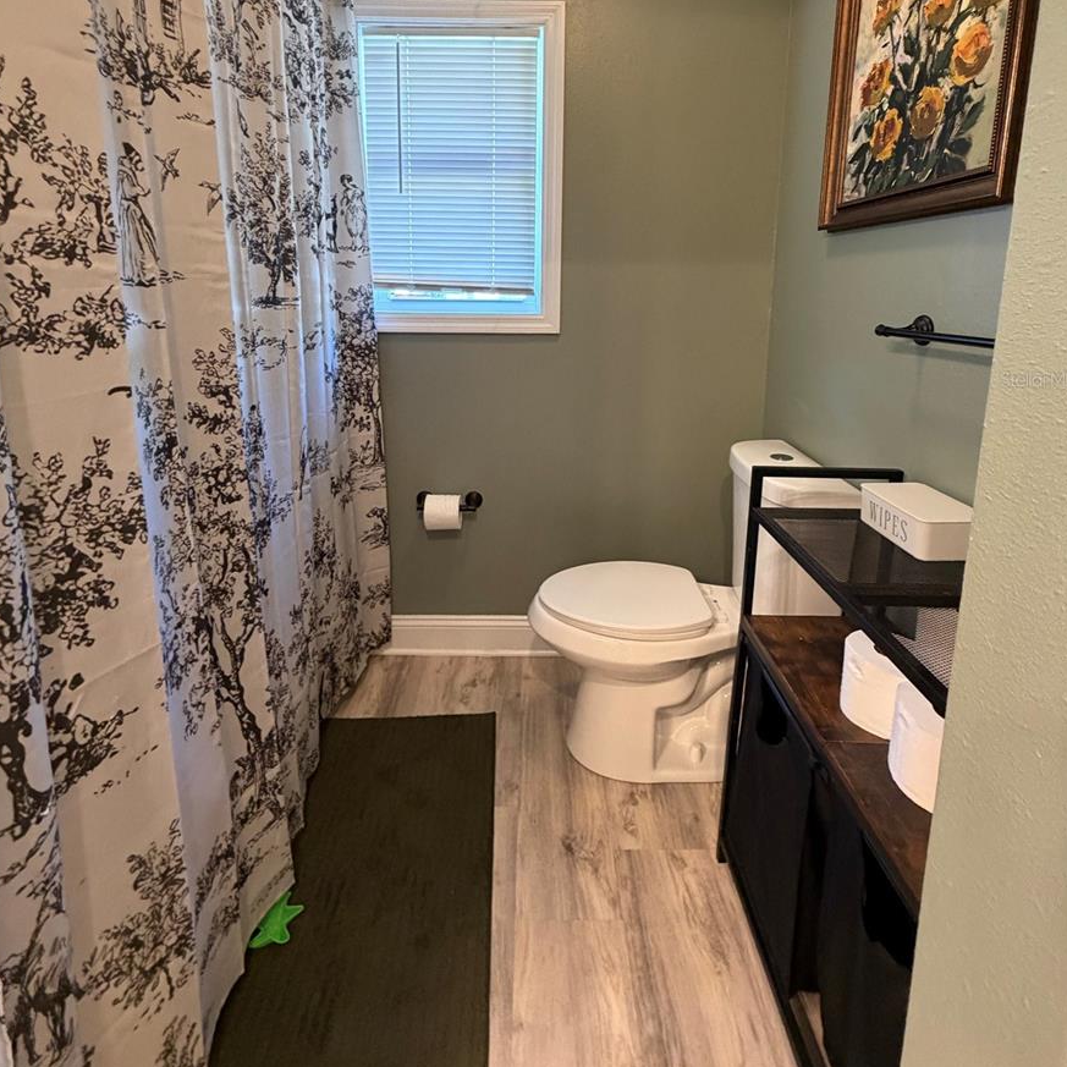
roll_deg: +1.0
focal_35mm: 17
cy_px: 379
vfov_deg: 81.8
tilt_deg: -6.5
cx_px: 537
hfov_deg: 84.0
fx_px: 593
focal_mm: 2.22
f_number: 2.2
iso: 400
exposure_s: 1/60
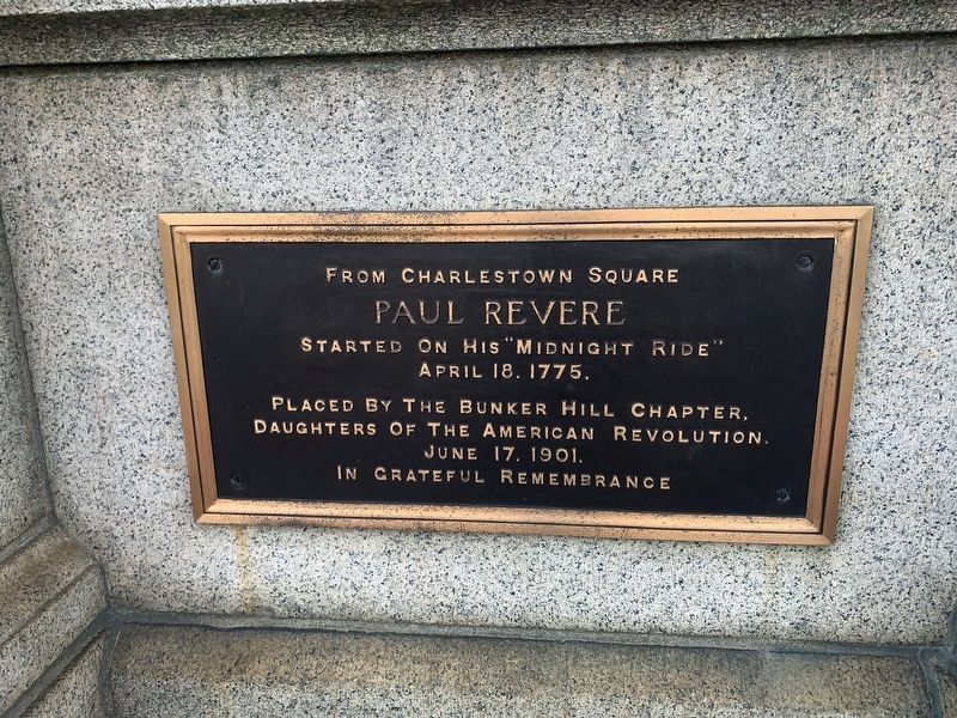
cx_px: 478
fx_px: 719
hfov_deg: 67.3
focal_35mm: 26
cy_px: 359
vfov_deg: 53.1
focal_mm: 4.25
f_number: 1.8
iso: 32
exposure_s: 1/122
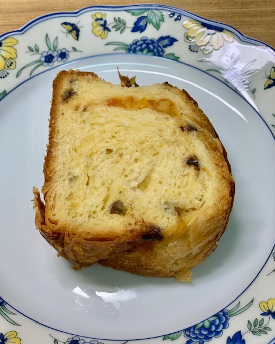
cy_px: 179
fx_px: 560
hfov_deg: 27.6
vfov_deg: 34.2
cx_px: 136
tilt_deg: -58.7
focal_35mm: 55
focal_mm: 6
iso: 100
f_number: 2.4
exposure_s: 1/120
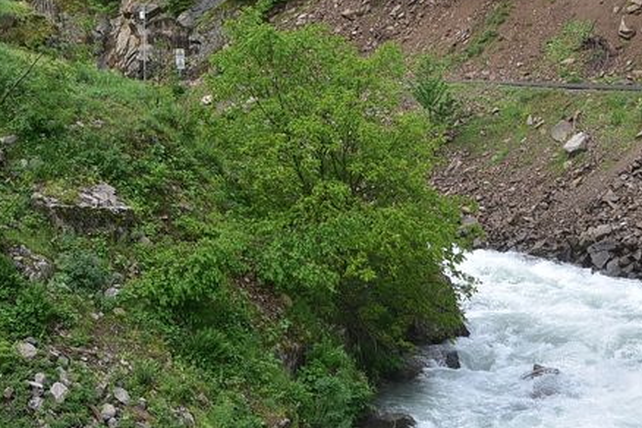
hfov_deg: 21.0
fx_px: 1694
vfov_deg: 14.4
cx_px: 78
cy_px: 221
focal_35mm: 95
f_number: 6.3
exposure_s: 1/125
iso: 160
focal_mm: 32
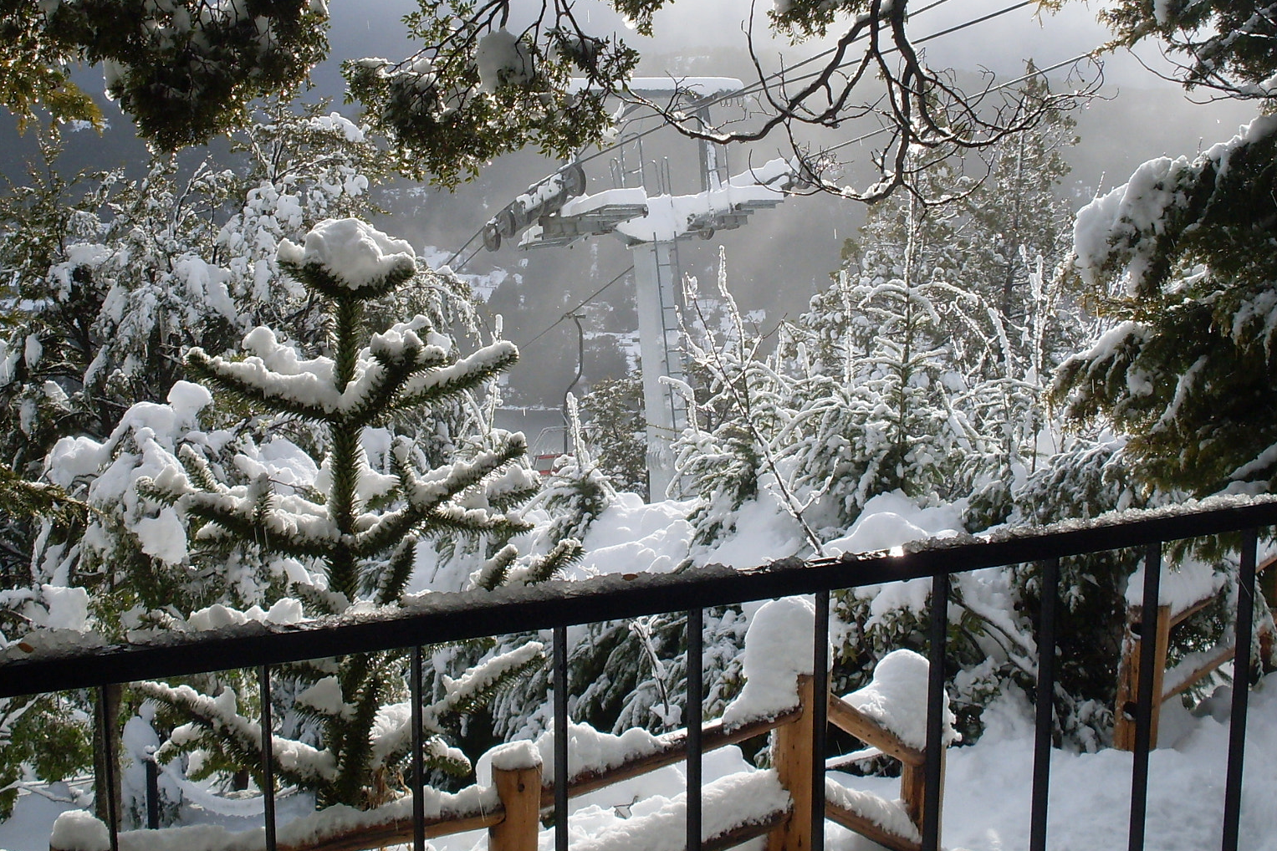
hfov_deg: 37.5
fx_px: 1880
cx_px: 634
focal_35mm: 53
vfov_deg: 25.4
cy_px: 279
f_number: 8.4
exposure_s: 1/180
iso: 80
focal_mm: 6.3
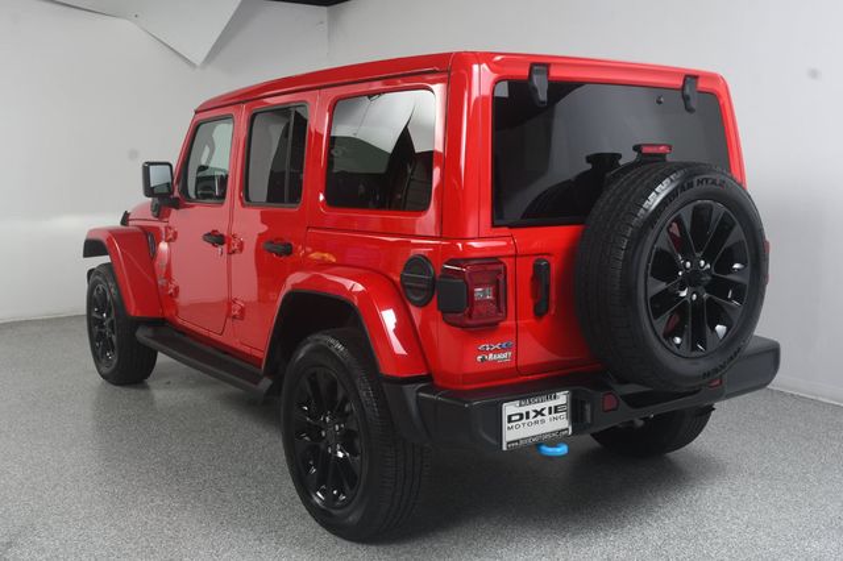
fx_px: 913
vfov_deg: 34.2
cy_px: 280
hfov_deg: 49.6
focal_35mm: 39
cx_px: 422
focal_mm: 26
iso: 100
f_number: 9
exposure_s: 1/160
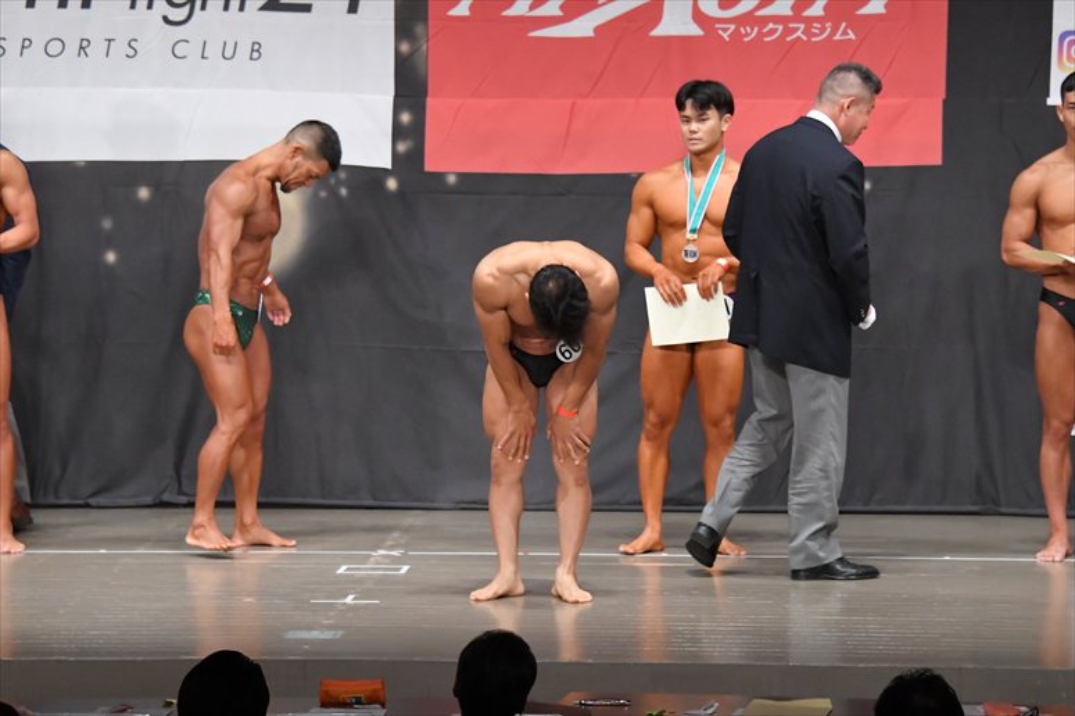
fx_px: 5193
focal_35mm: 174
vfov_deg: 7.9
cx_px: 538
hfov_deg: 11.8
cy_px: 358
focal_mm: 116
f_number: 5.6
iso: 6400
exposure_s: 1/400
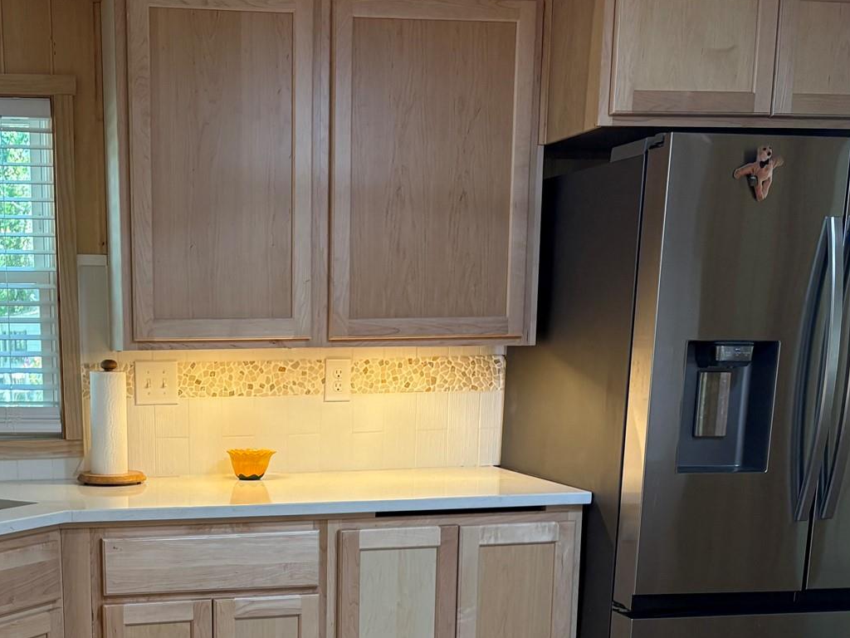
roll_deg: +0.7
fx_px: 1277
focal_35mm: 52
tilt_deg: -10.9
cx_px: 196
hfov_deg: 35.8
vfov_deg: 26.9
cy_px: 593
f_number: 1.6
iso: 125
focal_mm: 5.96
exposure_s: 1/60
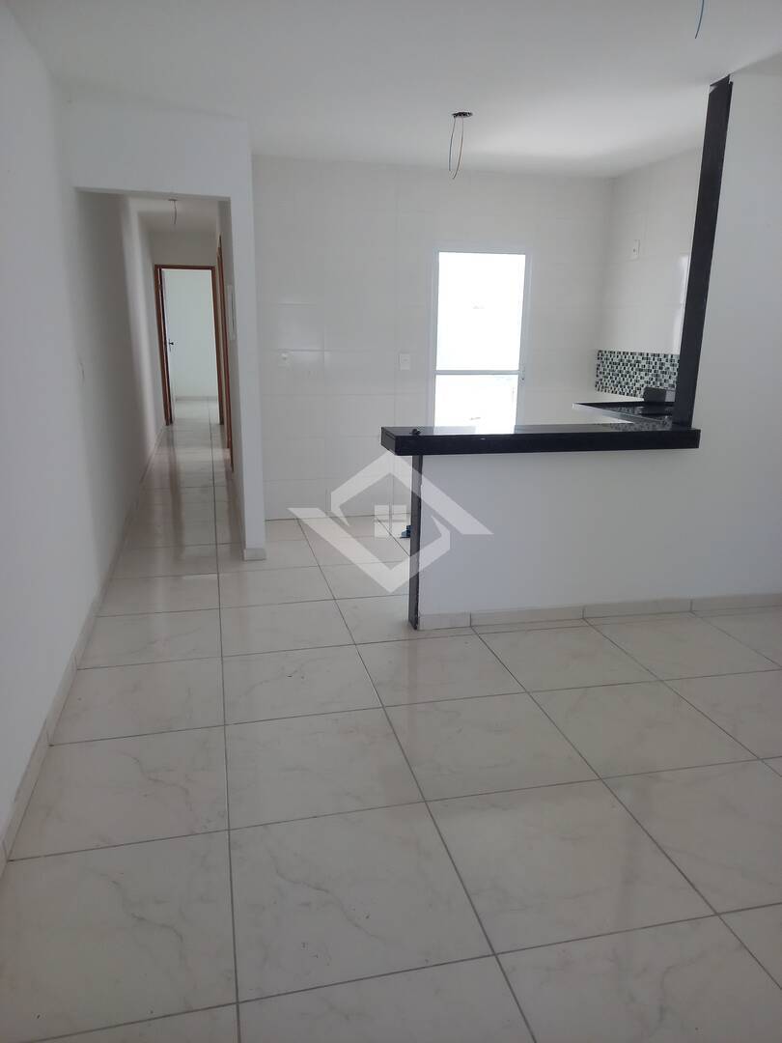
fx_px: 753
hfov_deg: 54.9
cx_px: 391
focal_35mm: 25
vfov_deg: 69.4
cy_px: 522
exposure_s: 1/294
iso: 200
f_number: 2
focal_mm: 4.6
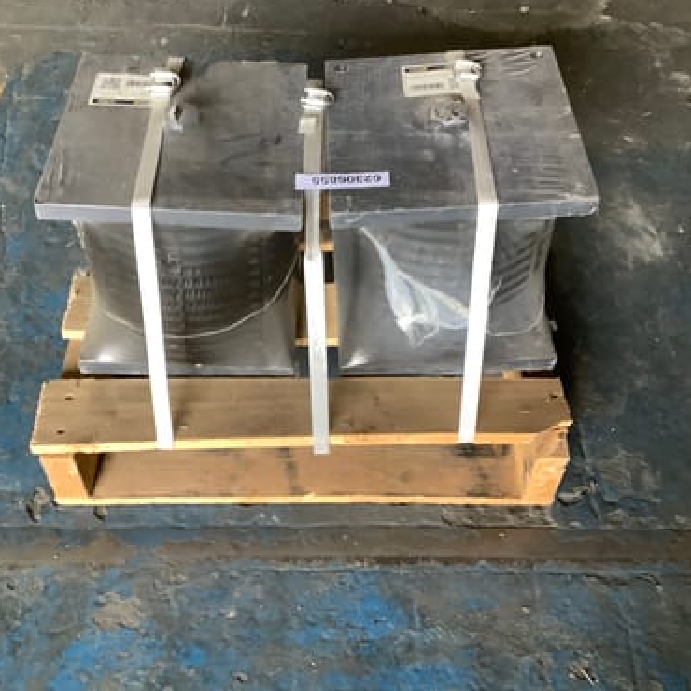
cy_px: 343
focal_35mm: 37
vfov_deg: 44.9
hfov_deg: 44.9
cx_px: 308
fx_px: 836
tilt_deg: -52.2
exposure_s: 1/33
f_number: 2.4
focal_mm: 3.3
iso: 250
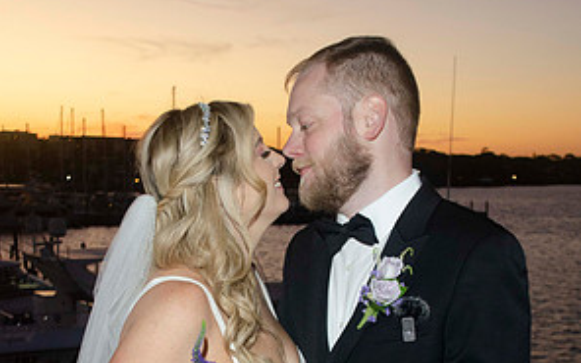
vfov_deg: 17.7
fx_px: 1140
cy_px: 349
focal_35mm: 72
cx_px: 290
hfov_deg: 28.6
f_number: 5.6
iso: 800
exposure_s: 1/100
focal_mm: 31
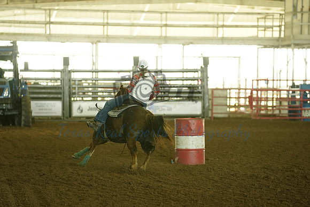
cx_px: 155
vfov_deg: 8.3
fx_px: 1421
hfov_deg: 12.4
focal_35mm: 165
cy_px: 104
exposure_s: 1/800
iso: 2500
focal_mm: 165
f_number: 2.8
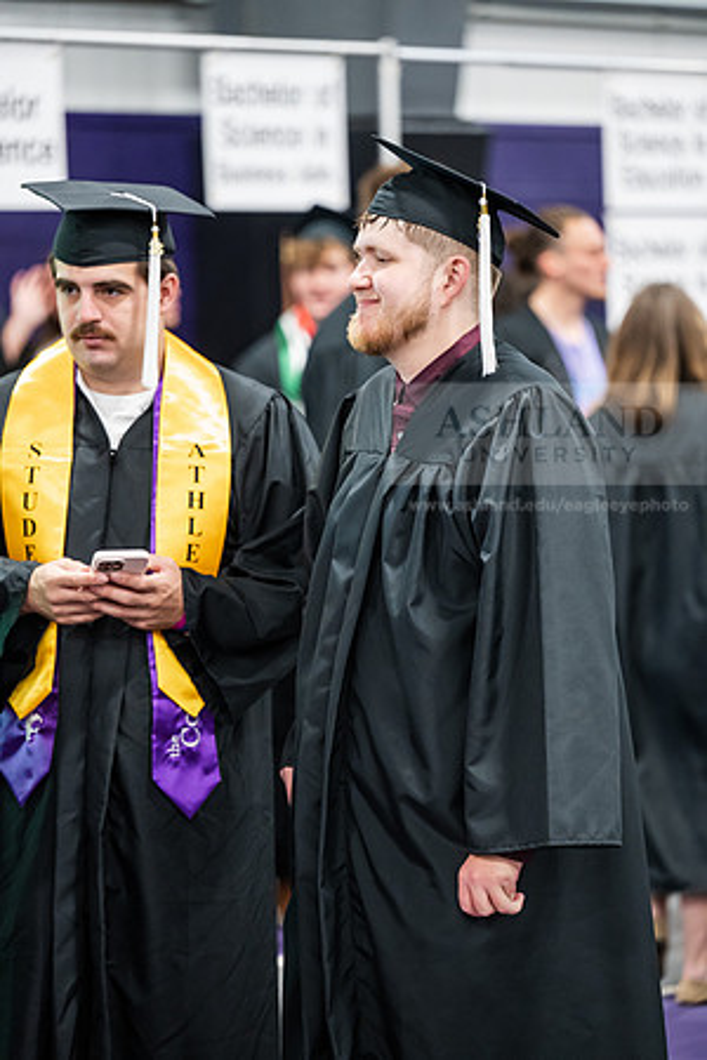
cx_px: 354
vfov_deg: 14.7
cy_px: 530
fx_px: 4124
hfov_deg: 9.8
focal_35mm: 140
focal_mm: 140
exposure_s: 1/200
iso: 4000
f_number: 2.8
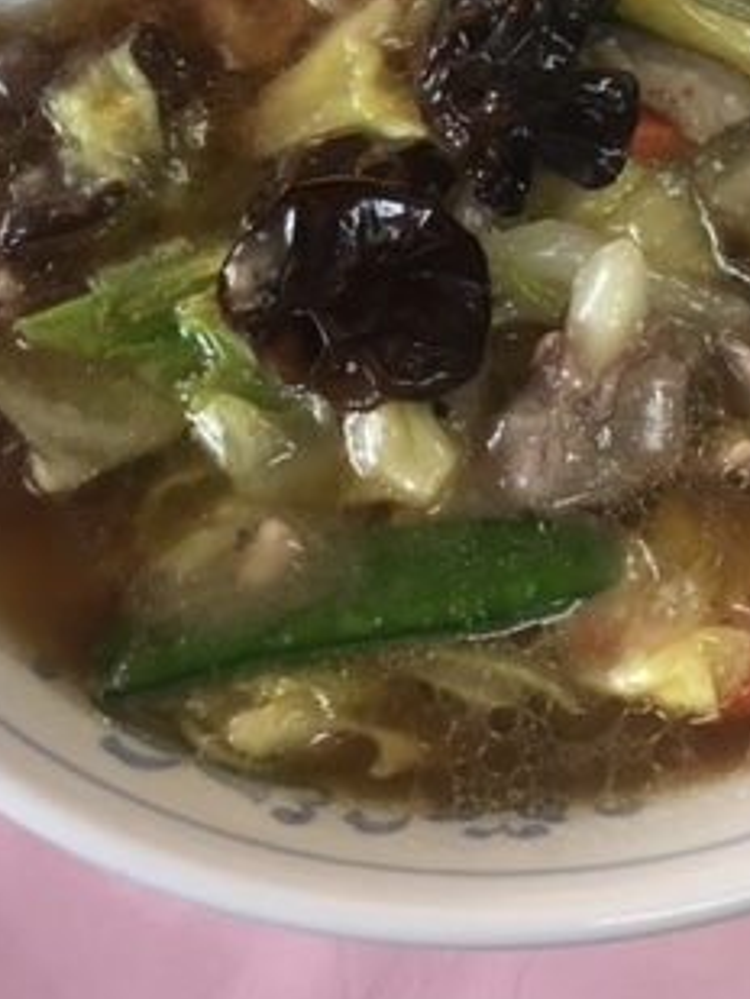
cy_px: 74
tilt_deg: -58.3
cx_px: 491
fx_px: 1732
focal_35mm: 60
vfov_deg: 30.6
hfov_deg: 24.3
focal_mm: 4.15
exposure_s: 1/30
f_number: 2.2
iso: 40
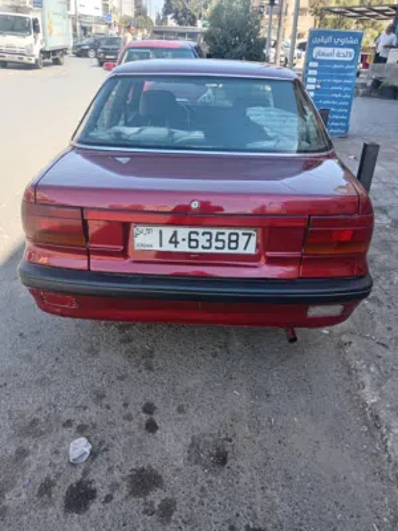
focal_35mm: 27
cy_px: 266
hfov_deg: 51.4
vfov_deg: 65.3
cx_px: 199
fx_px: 414
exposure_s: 1/168
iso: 100
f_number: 1.9
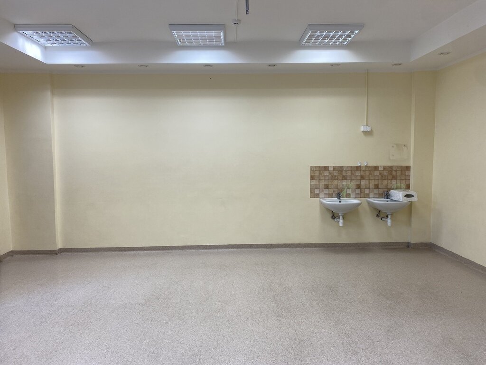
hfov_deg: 67.3
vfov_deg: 53.1
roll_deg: +1.0
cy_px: 182
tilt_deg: -4.7
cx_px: 243
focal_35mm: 26
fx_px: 365
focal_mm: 4.25
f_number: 1.8
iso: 50
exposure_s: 1/100
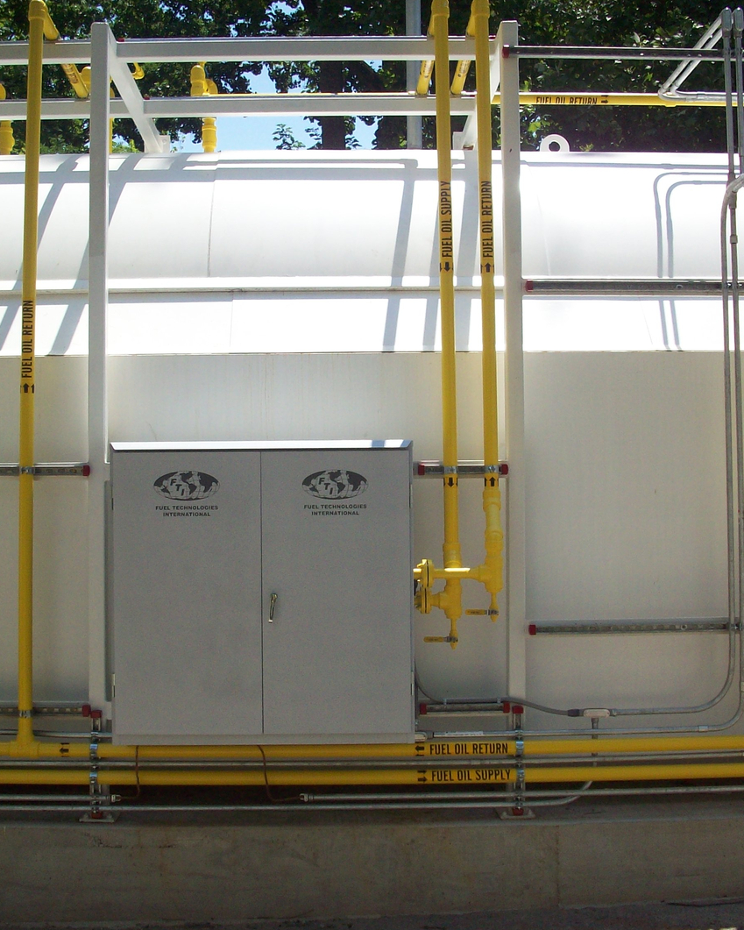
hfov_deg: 30.8
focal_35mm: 49
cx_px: 329
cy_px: 472
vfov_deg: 38.0
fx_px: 1349
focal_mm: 6.2
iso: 80
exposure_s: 1/341
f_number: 5.6
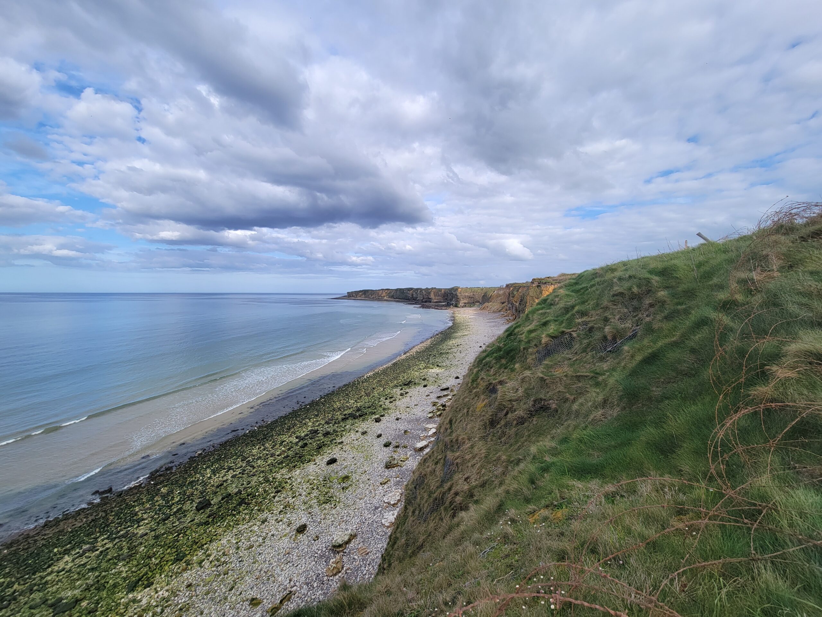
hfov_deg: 106.2
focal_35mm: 13
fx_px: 309
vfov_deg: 89.9
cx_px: 411
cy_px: 308
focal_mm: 2.2
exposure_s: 1/1111
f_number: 2.2
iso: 50
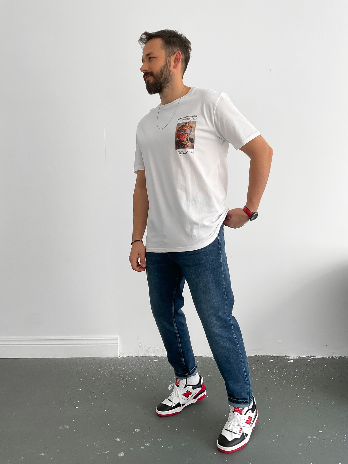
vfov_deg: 61.7
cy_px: 232
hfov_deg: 48.2
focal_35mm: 29
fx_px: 389
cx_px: 174
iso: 32
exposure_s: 1/120
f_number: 1.8
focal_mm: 3
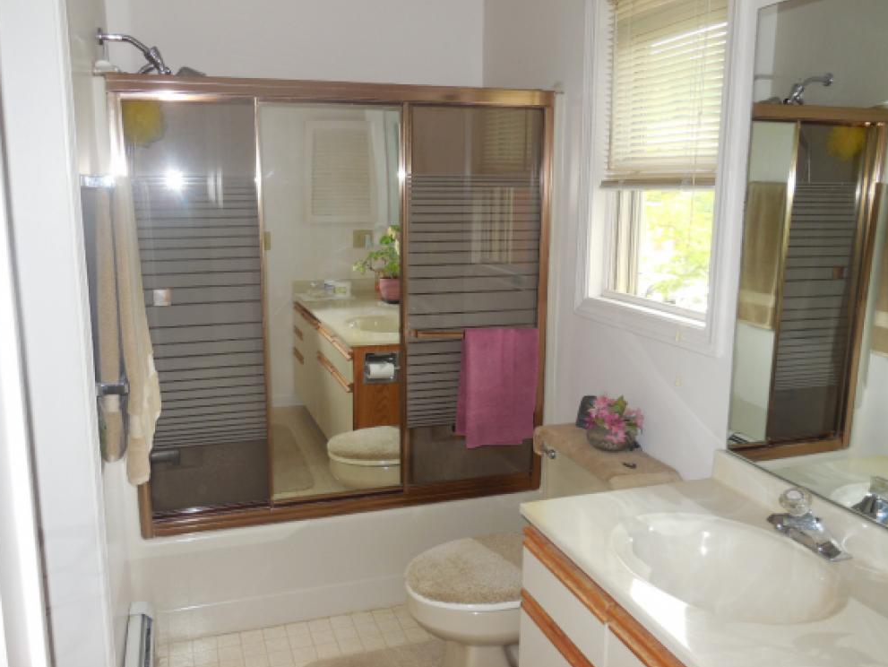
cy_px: 329
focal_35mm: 31
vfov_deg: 45.5
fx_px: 796
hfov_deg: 58.3
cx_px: 432
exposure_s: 1/25
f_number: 3.2
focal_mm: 5.3
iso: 220
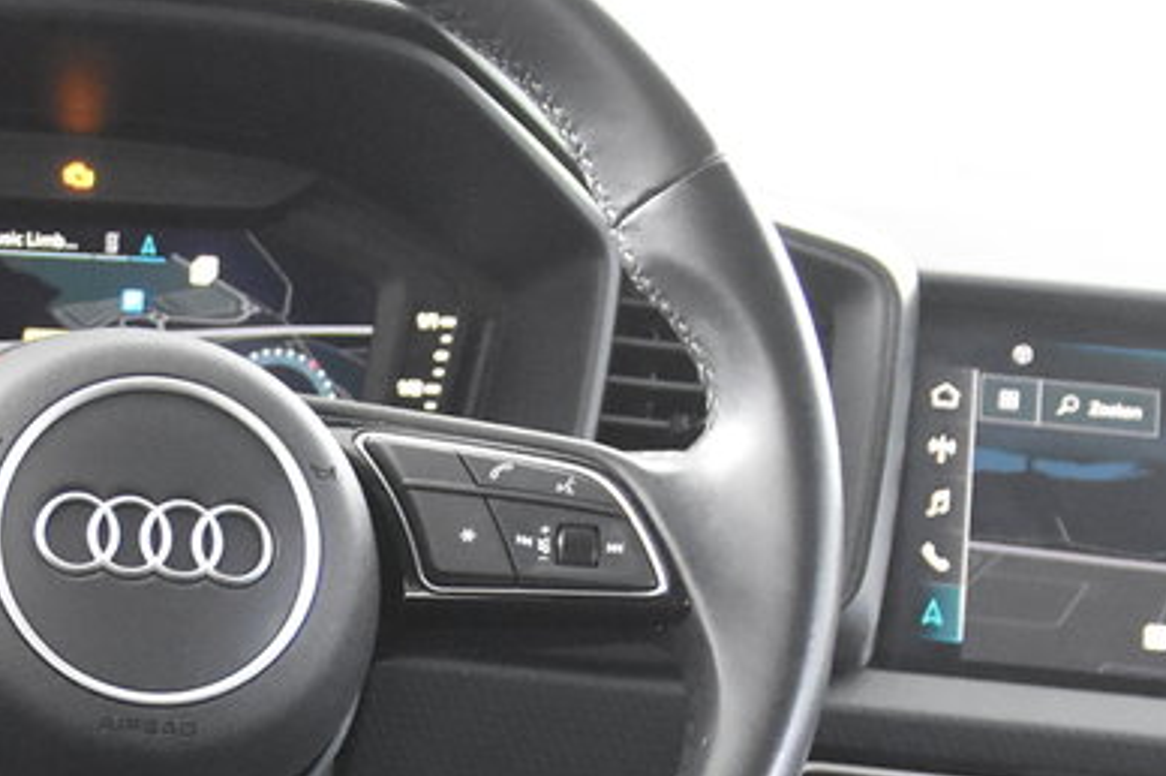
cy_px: 1006
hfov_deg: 18.2
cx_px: -75
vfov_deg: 12.2
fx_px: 3527
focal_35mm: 109
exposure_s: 1/30
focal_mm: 22
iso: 5600
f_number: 3
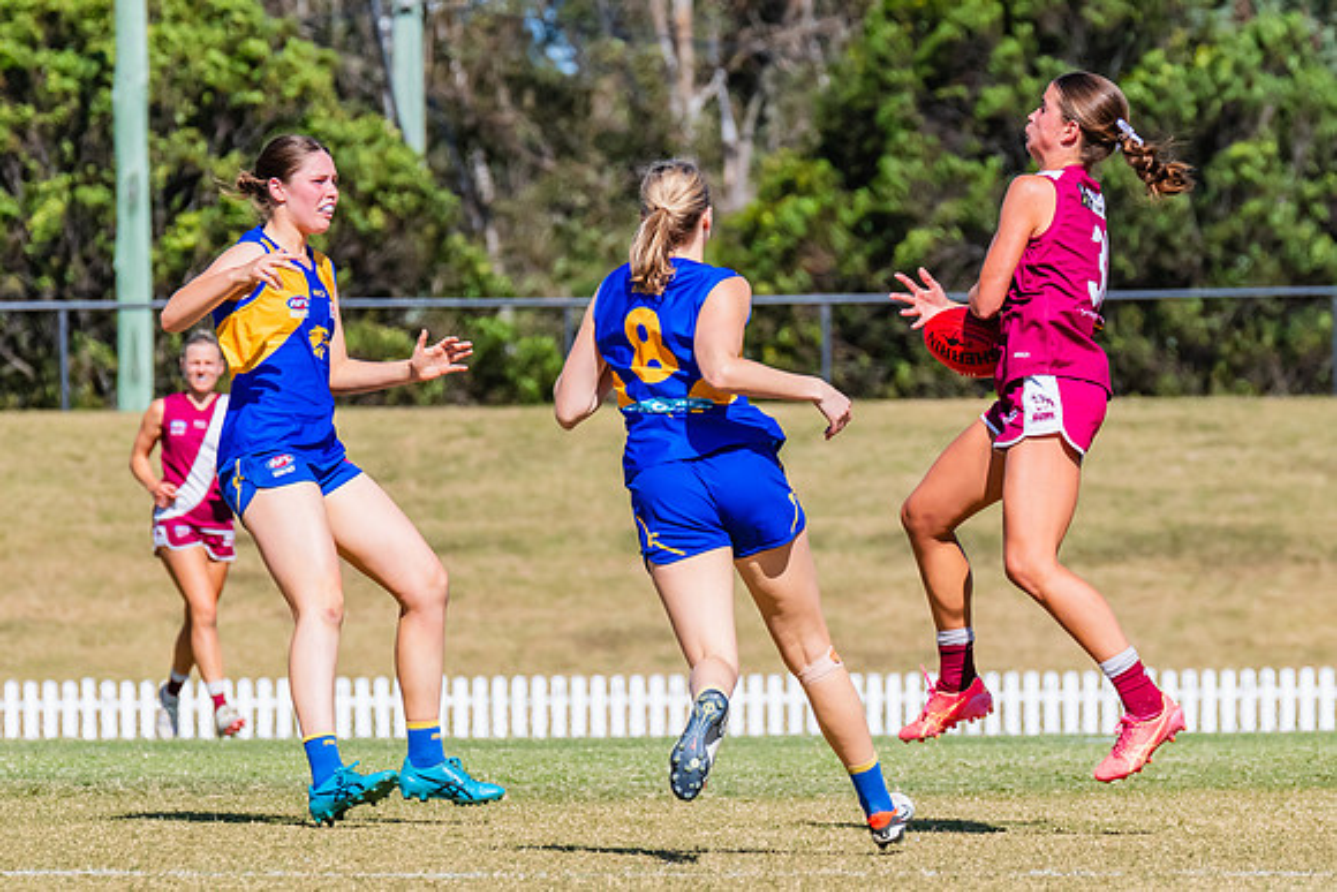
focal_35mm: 645
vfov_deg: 2.1
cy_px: 264
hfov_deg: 3.2
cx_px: 978
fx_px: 23951
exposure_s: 1/1600
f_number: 11
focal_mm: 360
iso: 800
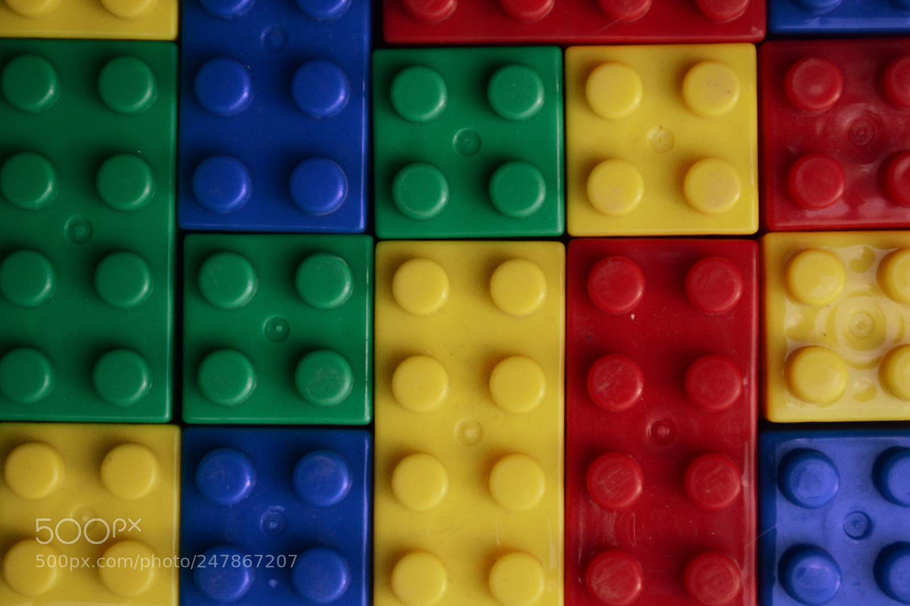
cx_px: 455
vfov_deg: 16.5
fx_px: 2085
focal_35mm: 82
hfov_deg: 24.6
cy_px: 303
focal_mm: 55
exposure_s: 1/100
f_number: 5.6
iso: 800
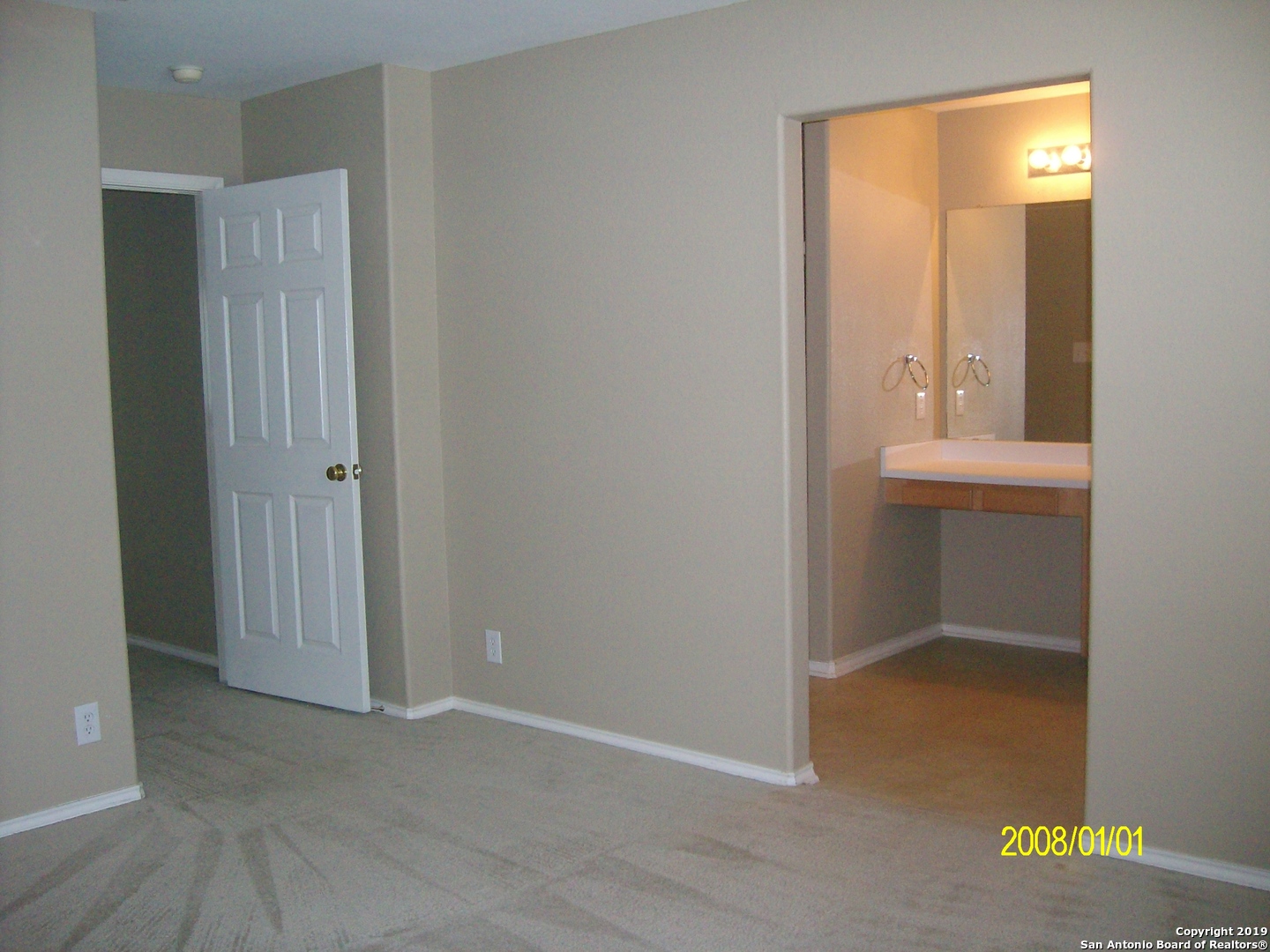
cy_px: 476
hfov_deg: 52.6
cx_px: 635
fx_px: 1284
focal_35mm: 35
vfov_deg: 40.7
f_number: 2.8
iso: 210
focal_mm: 5.8
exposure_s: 1/40
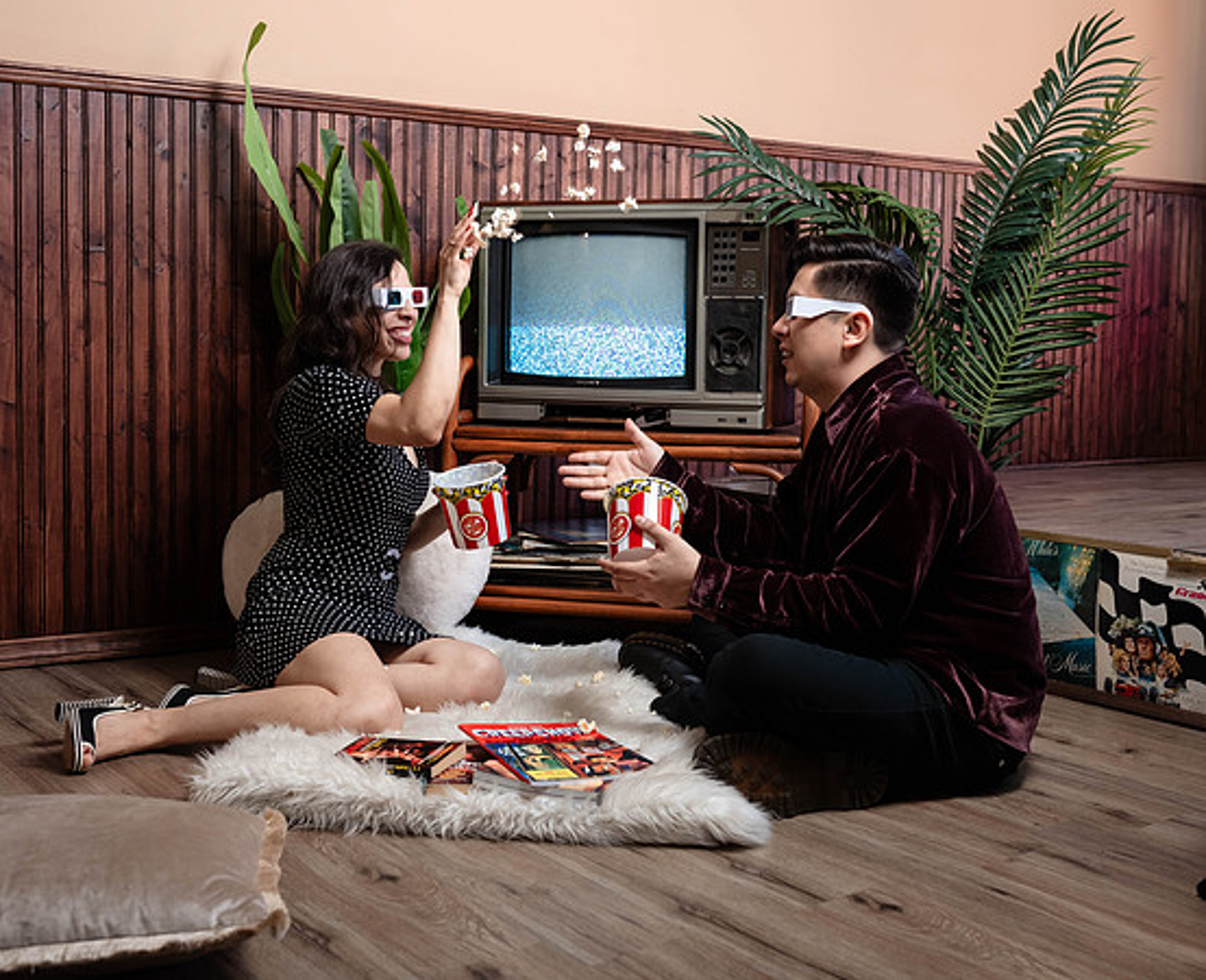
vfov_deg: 35.4
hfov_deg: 42.9
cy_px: 453
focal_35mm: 43
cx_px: 622
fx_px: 1535
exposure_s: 1/125
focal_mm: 35
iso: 500
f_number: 4
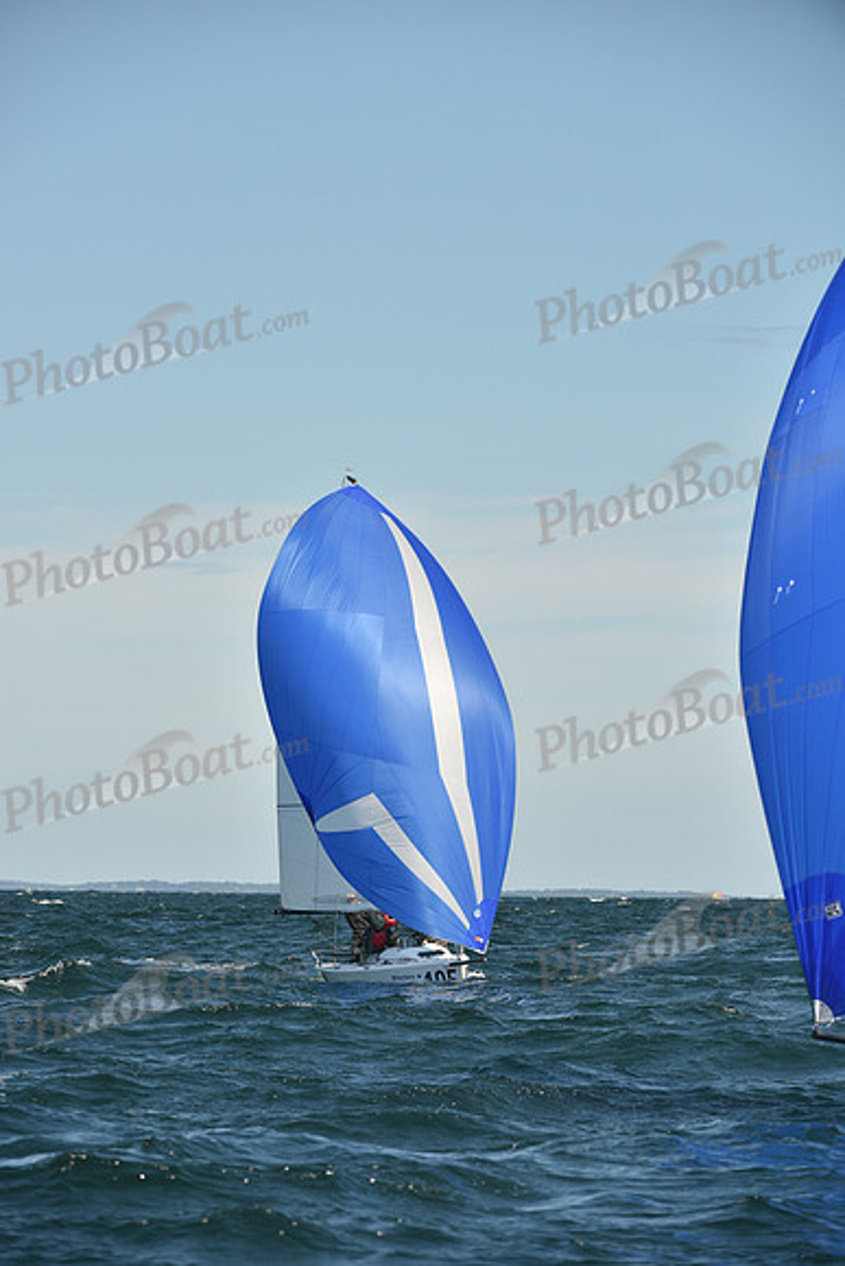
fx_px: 7037
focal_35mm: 200
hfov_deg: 6.9
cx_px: 422
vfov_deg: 10.3
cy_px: 633
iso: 250
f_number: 7.1
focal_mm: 200
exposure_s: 1/1250
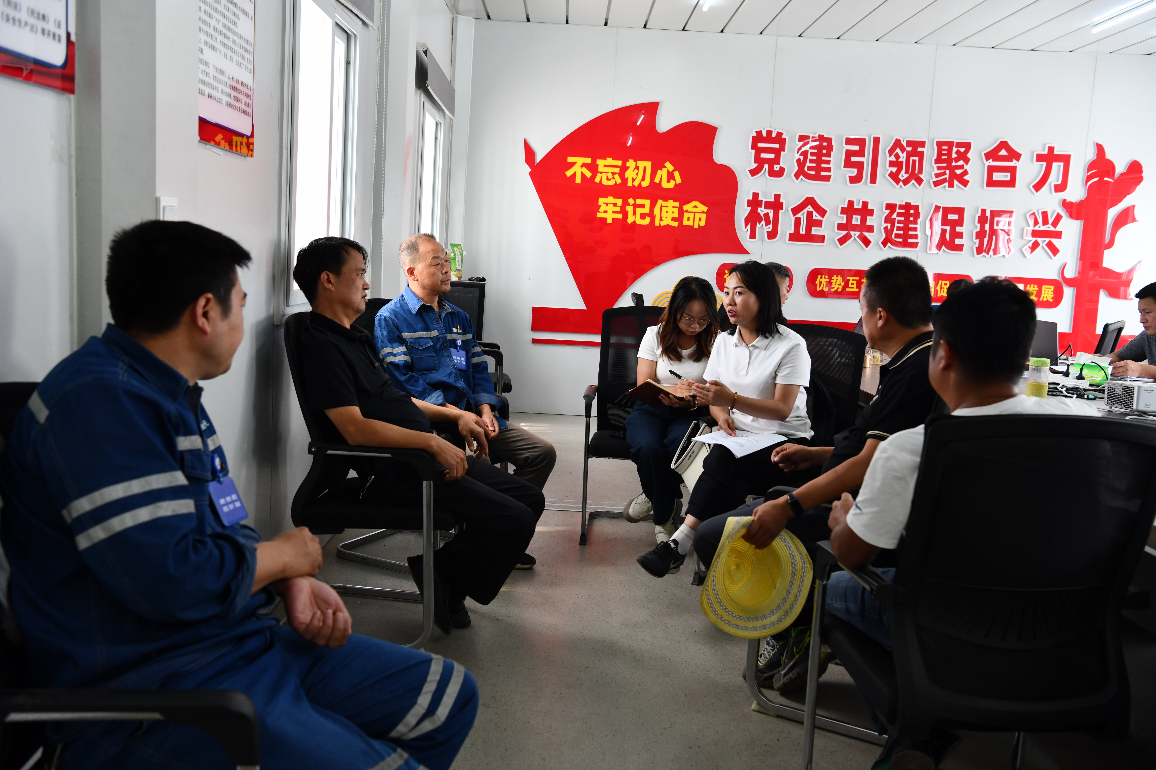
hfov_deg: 54.4
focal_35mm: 35
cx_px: 578
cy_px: 385
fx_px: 1124
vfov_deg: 37.9
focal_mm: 35
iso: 800
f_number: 5
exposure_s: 1/125
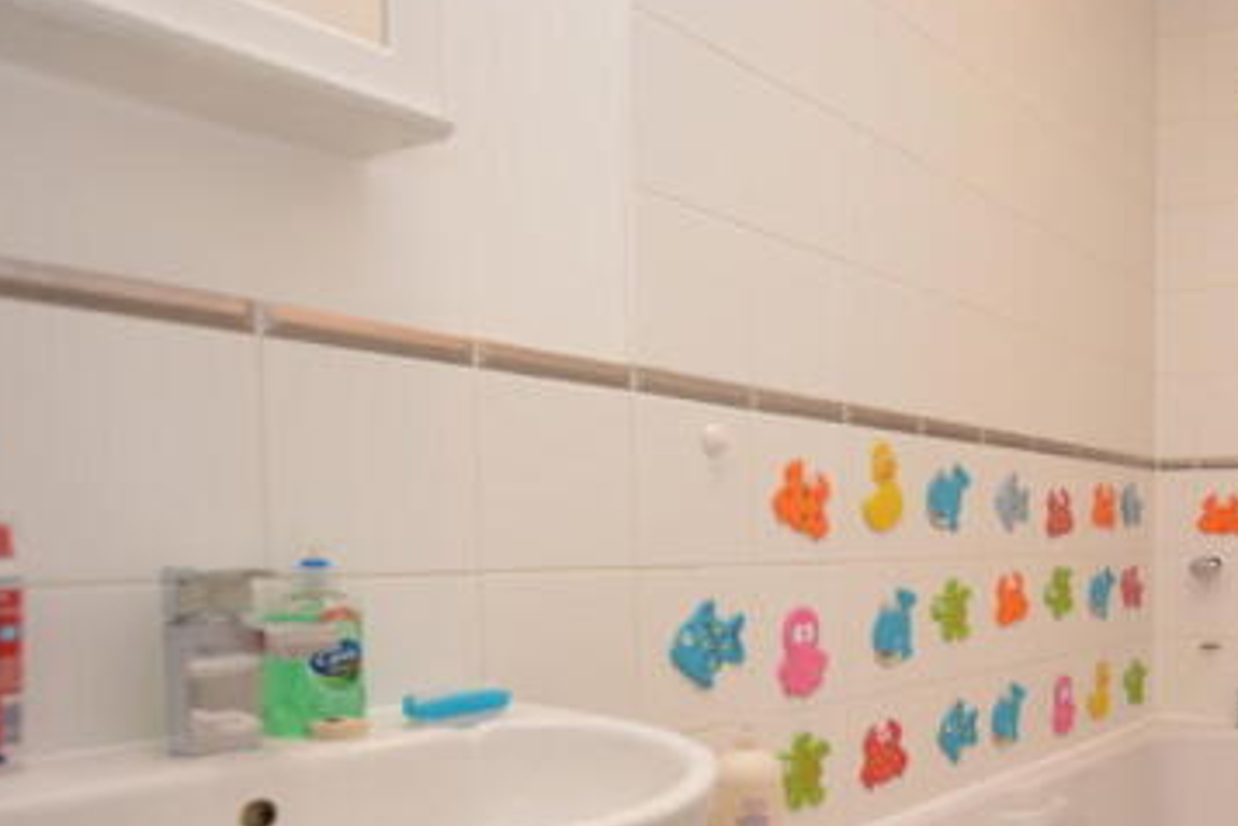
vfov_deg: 39.1
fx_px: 1135
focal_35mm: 33
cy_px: 602
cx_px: 1094
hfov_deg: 51.2
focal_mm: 12
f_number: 4
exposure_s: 1/60
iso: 400
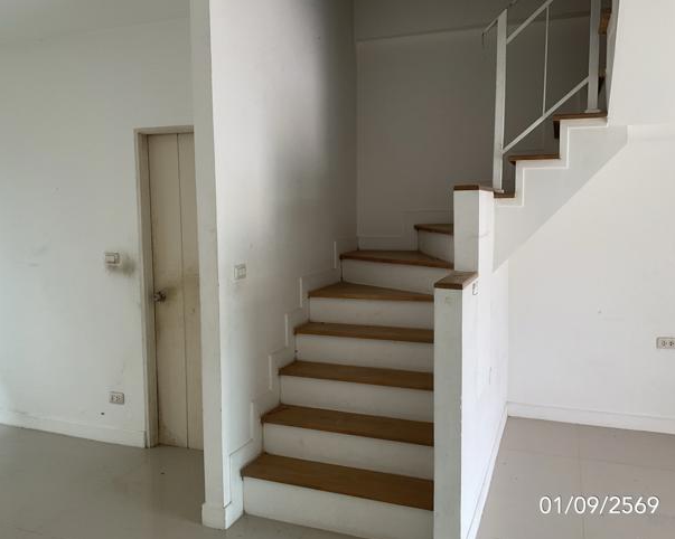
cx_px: 313
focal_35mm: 31
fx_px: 619
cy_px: 268
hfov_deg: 57.1
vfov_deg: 47.1
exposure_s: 1/120
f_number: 1.8
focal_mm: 3
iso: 64
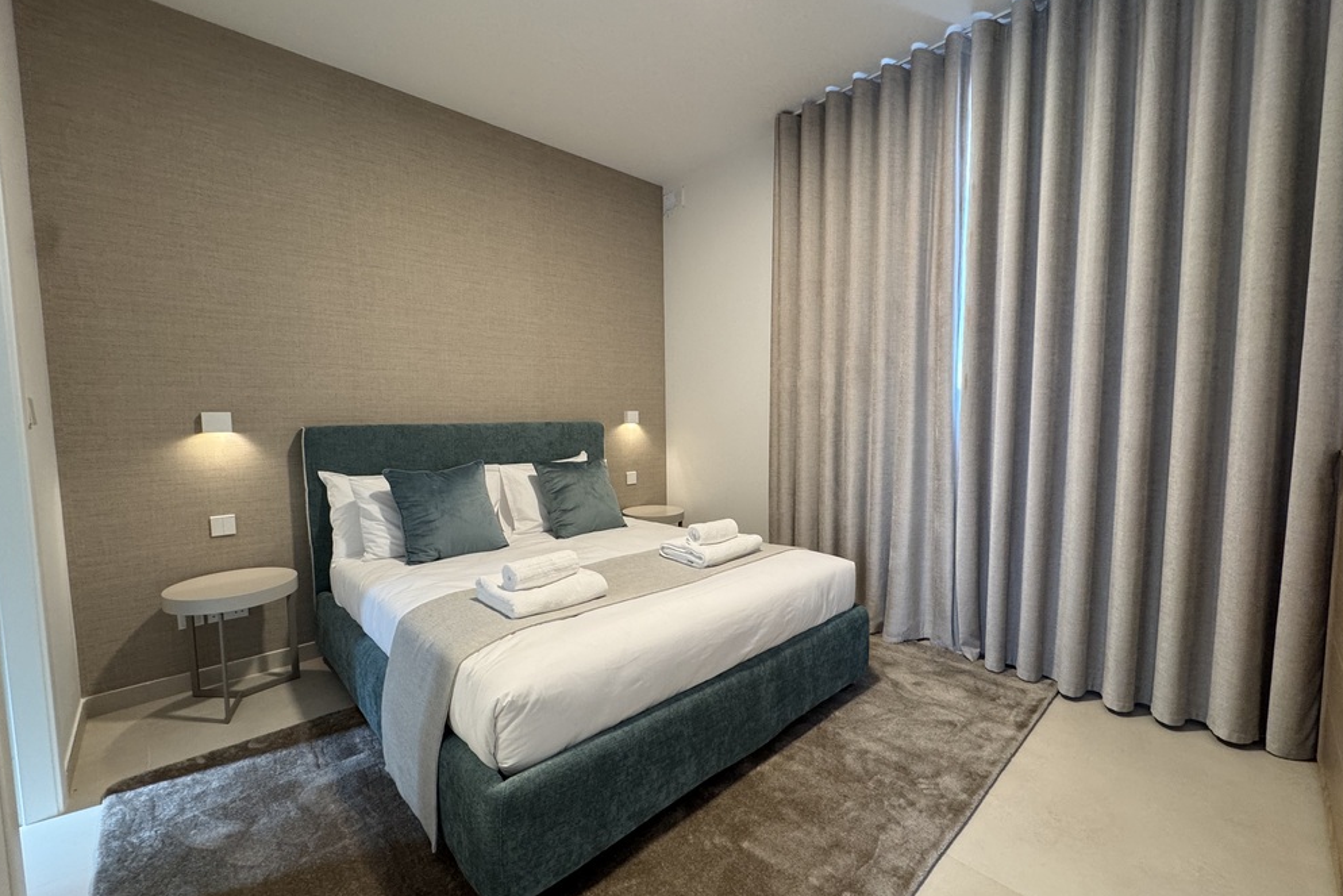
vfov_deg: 77.3
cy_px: 458
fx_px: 560
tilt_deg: -4.3
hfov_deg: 100.4
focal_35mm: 15
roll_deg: +0.6
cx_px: 682
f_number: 2.2
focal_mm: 2.22
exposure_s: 1/100
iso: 250
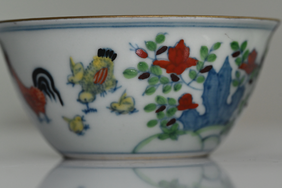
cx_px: 141
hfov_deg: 13.0
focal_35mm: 158
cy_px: 94
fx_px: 1234
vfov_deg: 8.7
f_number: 8
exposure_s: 1/60
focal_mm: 105
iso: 1800
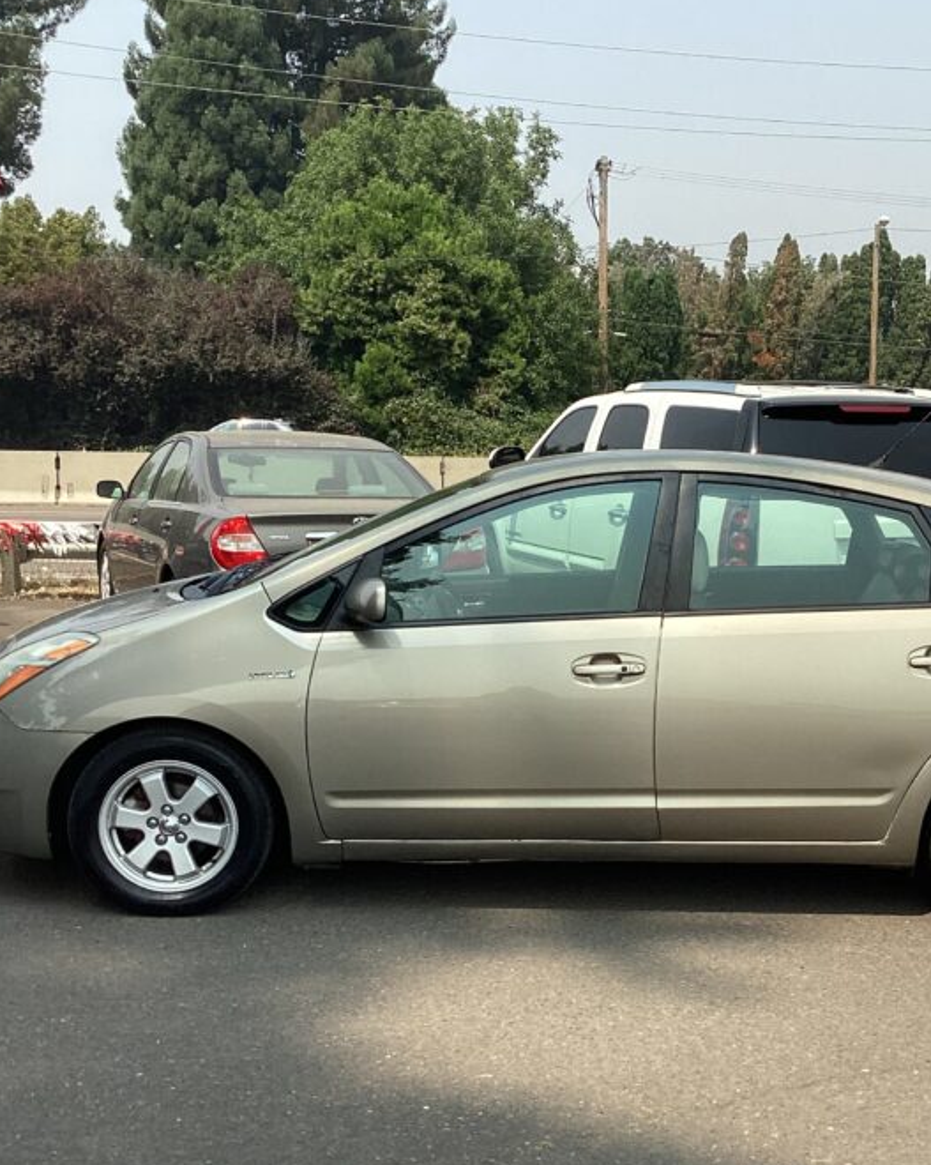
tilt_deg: -11.5
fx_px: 1619
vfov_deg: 39.4
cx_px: 622
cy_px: 707
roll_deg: -0.6
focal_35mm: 47
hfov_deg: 31.8
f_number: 2.4
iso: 25
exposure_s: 1/1072
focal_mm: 3.3
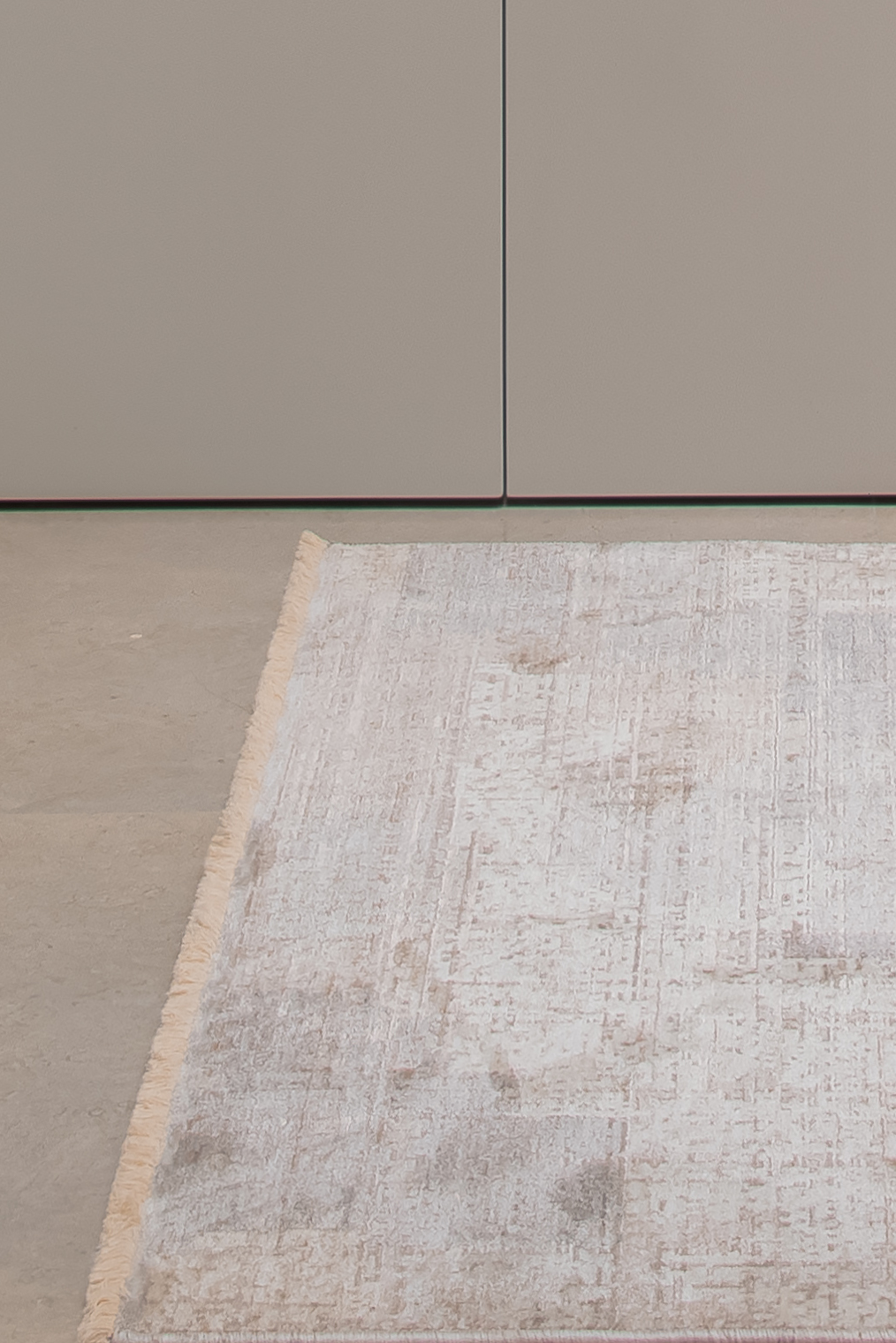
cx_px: 943
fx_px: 5600
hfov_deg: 9.1
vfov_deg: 12.7
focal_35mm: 150
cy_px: -920
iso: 100
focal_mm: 26
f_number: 16
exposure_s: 1/8
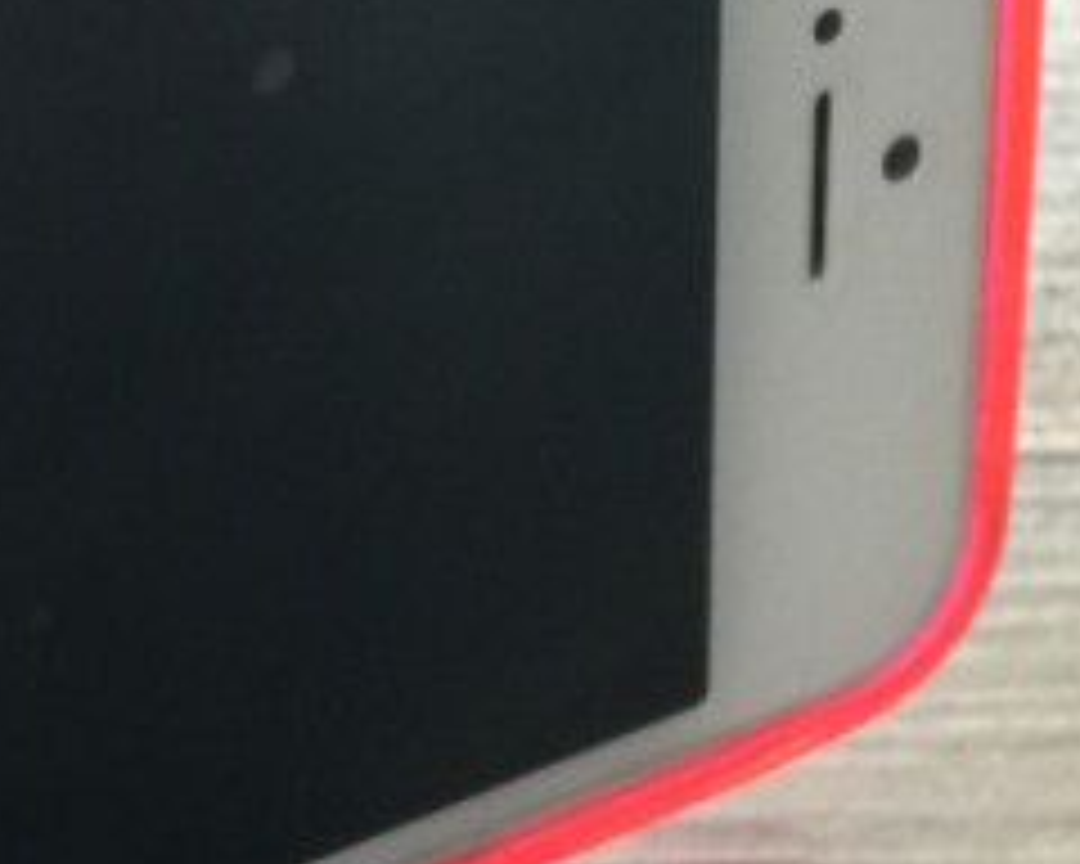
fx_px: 3868
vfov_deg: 12.7
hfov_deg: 15.0
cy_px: 544
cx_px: -396
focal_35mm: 121
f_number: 2.2
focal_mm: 4.15
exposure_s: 1/17
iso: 64
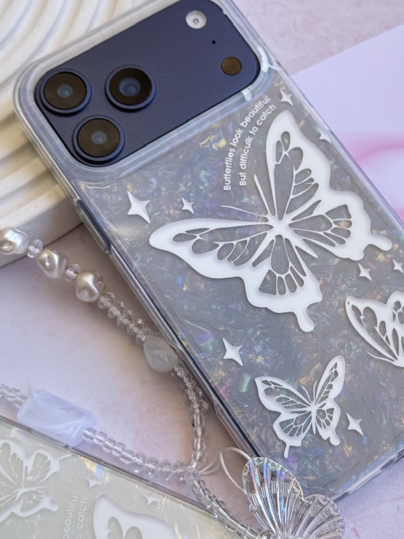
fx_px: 1058
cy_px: 238
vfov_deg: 28.5
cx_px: 253
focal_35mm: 68
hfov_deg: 21.6
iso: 80
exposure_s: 1/496
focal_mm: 6.76
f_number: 1.78
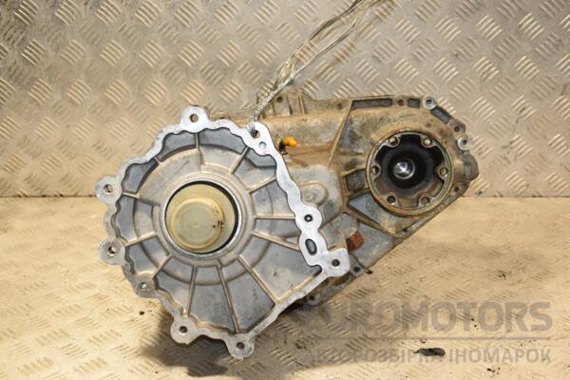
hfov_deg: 33.4
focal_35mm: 60
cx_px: 285
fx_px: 950
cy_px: 190
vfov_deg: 22.6
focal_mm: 40
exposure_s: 1/160
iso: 800
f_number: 4.8
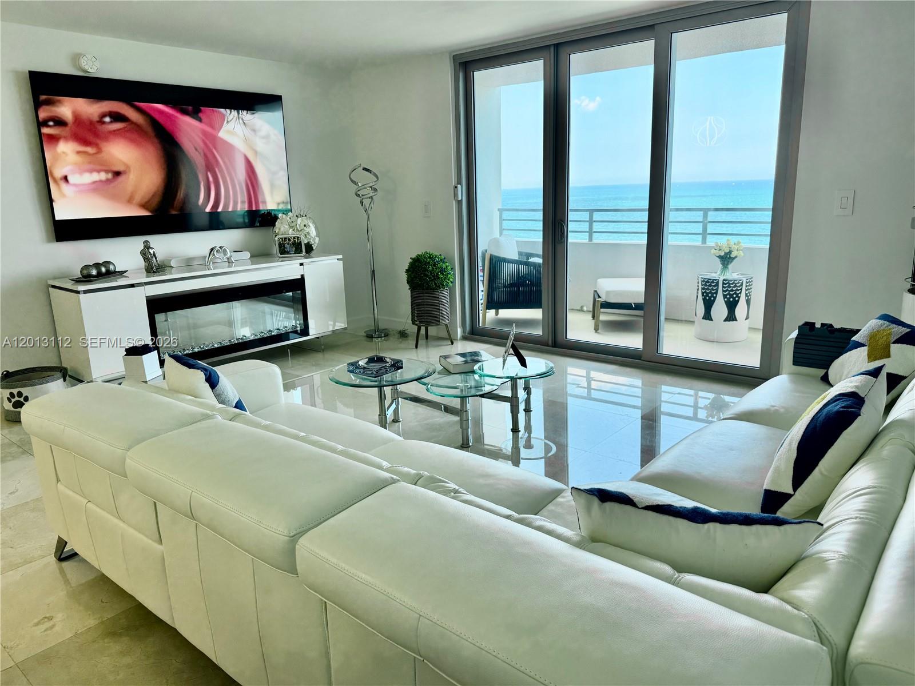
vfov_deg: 56.8
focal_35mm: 24
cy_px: 343
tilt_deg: -13.7
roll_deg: +1.4
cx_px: 458
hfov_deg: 71.6
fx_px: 634
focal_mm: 6.76
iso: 64
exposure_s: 1/140
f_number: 1.78
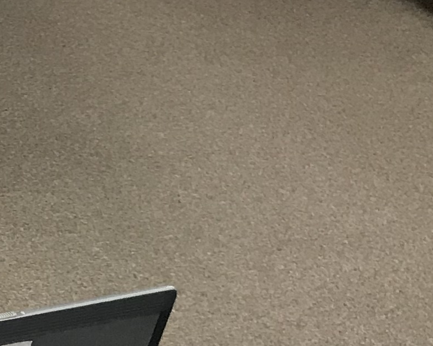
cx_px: -525
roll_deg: -5.8
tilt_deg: -34.7
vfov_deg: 10.6
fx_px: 1806
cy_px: 512
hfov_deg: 11.7
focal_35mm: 141
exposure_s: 1/24
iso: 40
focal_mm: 3.99
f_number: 1.8
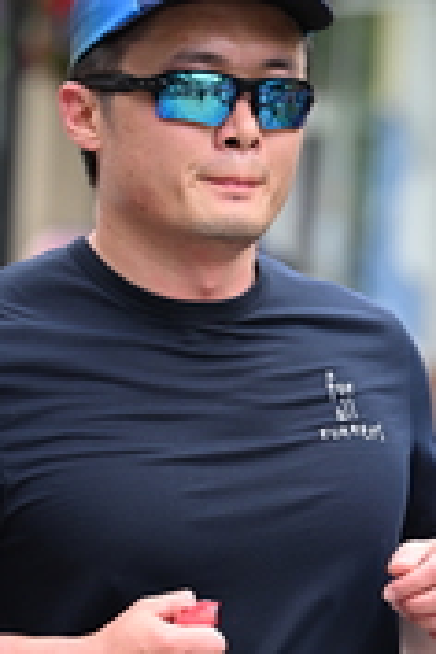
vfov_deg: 6.6
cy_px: 503
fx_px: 5686
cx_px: 279
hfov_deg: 4.4
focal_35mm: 313
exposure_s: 1/1600
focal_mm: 101
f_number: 2.8
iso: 640
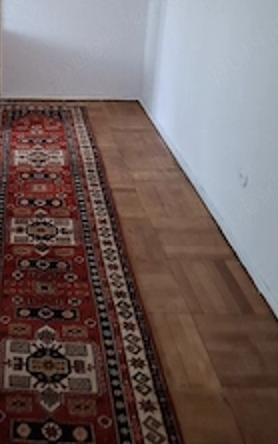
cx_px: 2
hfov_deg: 27.6
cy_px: 58
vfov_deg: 42.1
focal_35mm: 44
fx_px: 533
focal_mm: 5.54
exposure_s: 1/50
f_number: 1.8
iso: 200
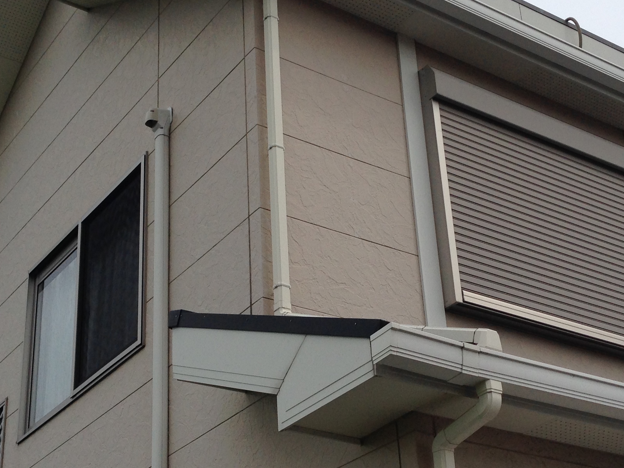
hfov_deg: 29.0
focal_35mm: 67
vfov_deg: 21.9
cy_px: 279
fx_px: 1208
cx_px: 338
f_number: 2.4
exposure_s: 1/2584
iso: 50
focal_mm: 4.12
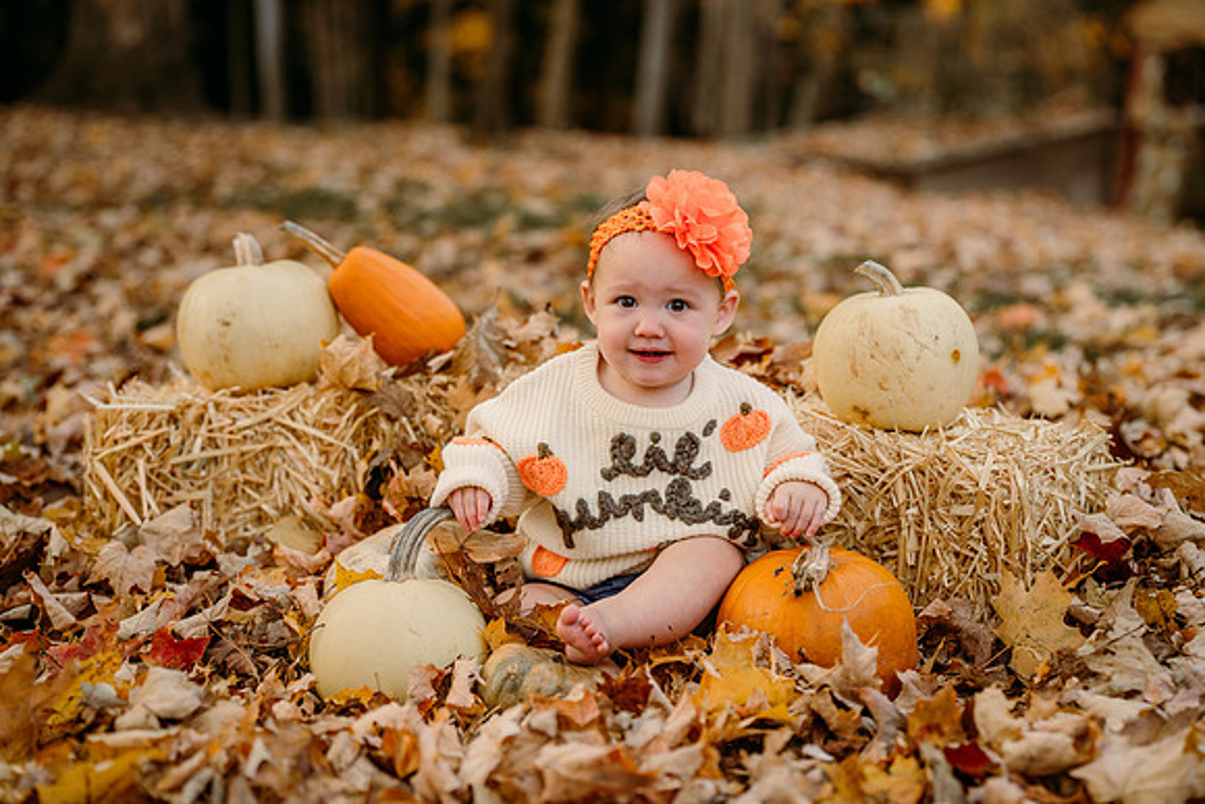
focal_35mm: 62
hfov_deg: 32.4
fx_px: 2076
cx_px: 602
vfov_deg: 21.9
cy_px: 402
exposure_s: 1/500
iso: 250
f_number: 2.5
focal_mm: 62
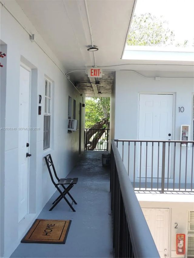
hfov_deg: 36.0
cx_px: 97
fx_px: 299
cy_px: 129
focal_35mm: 40
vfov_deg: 46.8
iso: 80
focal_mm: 7.1
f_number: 3.3
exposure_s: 1/125
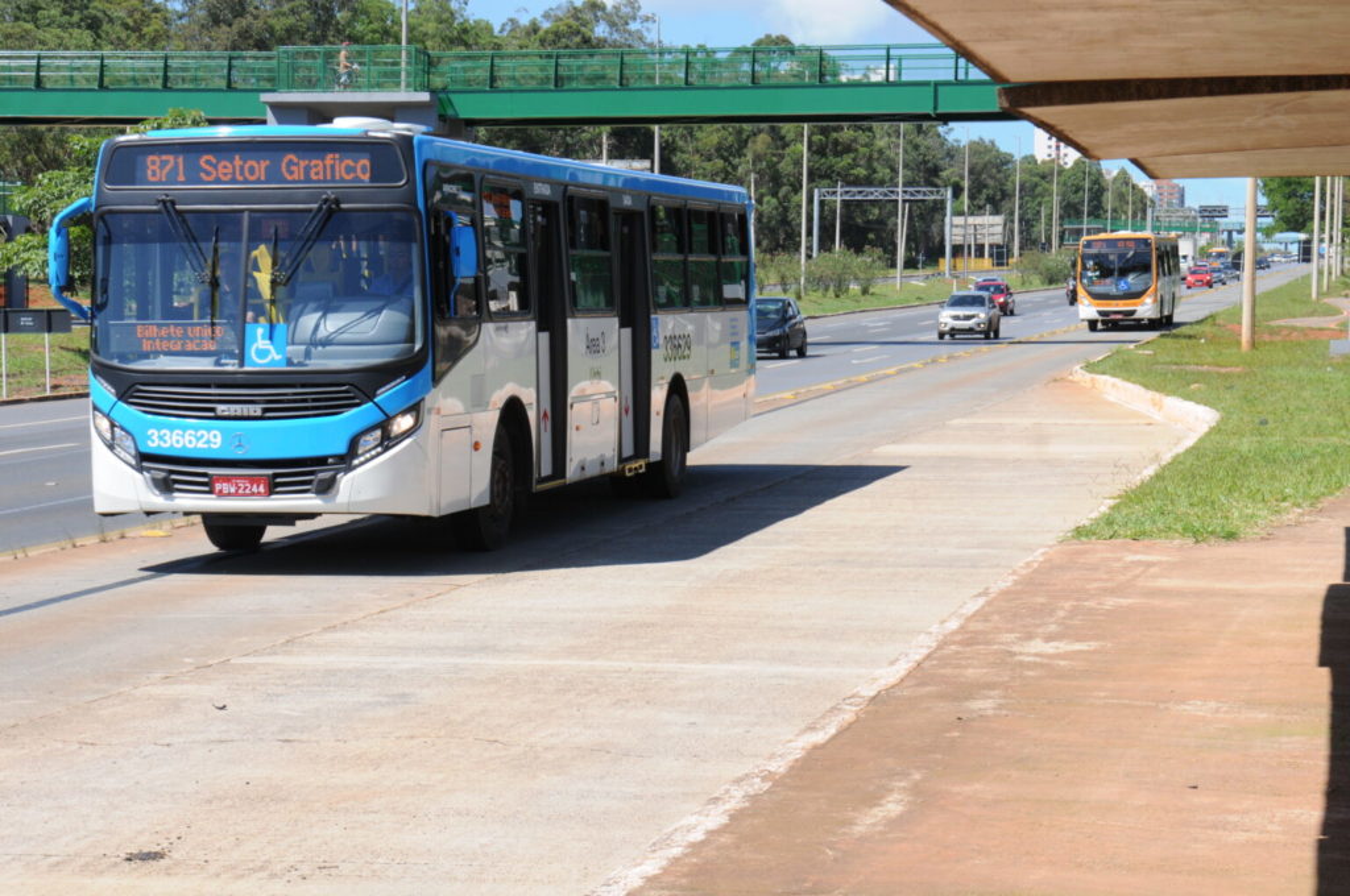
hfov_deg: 24.6
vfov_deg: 16.5
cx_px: 675
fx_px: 3090
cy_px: 448
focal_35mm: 82
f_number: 10
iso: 500
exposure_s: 1/500
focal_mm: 55
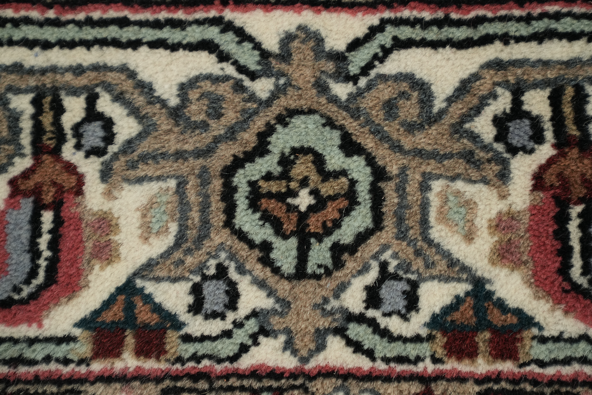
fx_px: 1151
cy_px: 198
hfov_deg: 28.8
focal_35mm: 70
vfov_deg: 19.5
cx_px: 296
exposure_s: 1/125
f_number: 3.2
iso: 1600
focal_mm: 70
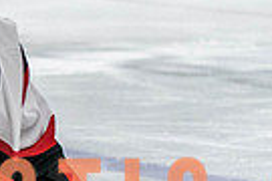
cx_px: 4
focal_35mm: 457
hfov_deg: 4.5
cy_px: 205
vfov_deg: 3.0
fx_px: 3453
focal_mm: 70
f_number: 2.8
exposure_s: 1/640
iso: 2200
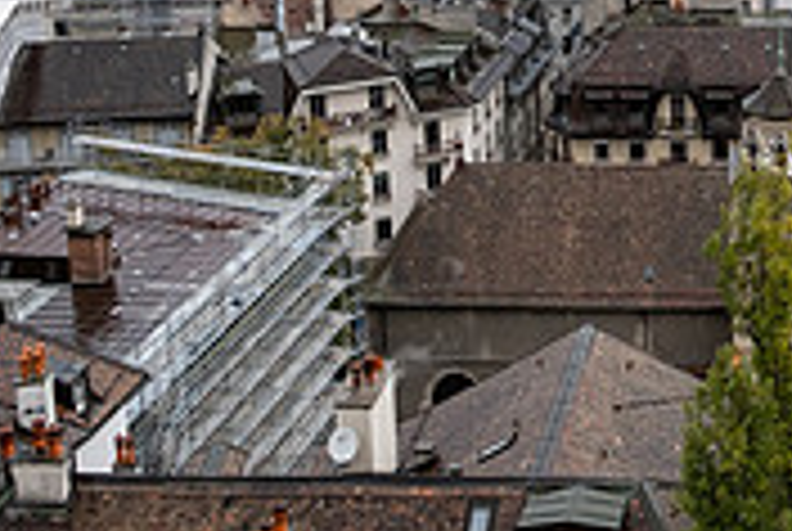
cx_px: 868
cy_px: -178
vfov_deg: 16.3
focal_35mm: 79
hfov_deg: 24.0
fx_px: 1741
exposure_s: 1/420
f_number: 5
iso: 160
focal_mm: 16
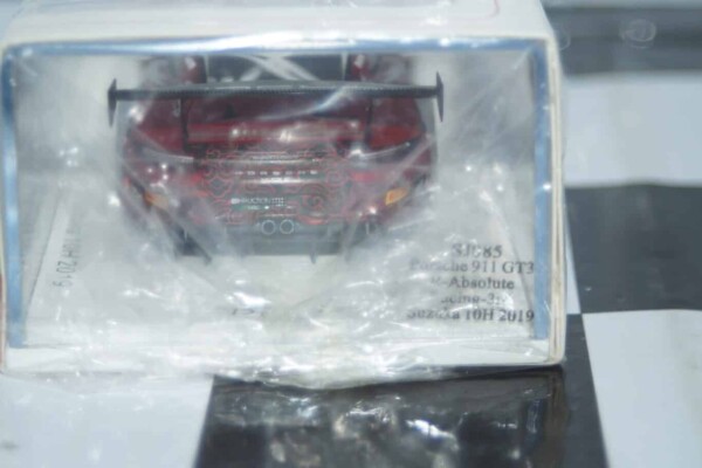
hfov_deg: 19.5
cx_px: 351
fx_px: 2047
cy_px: 234
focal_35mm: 105
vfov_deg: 13.0
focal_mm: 70
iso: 250
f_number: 5.6
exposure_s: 1/100
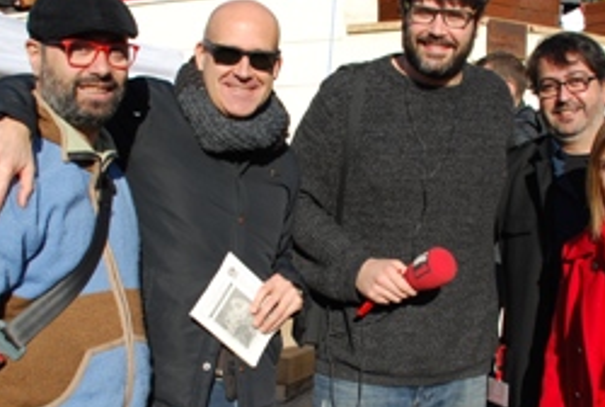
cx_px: 293
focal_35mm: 54
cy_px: 263
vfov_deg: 25.1
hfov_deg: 36.8
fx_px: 910
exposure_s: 1/200
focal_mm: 18
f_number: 8
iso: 100
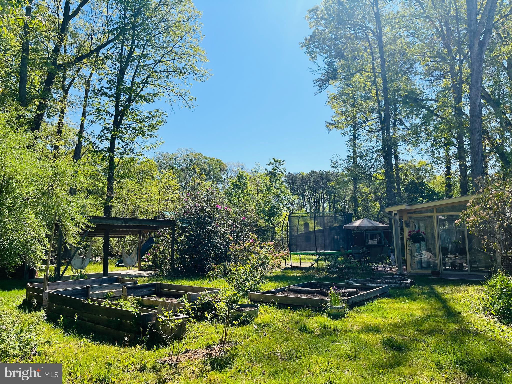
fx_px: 385
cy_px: 192
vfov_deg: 53.1
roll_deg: +1.3
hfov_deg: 67.3
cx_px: 256
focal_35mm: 26
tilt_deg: +6.9
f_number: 1.6
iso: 50
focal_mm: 5.1
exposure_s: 1/4310
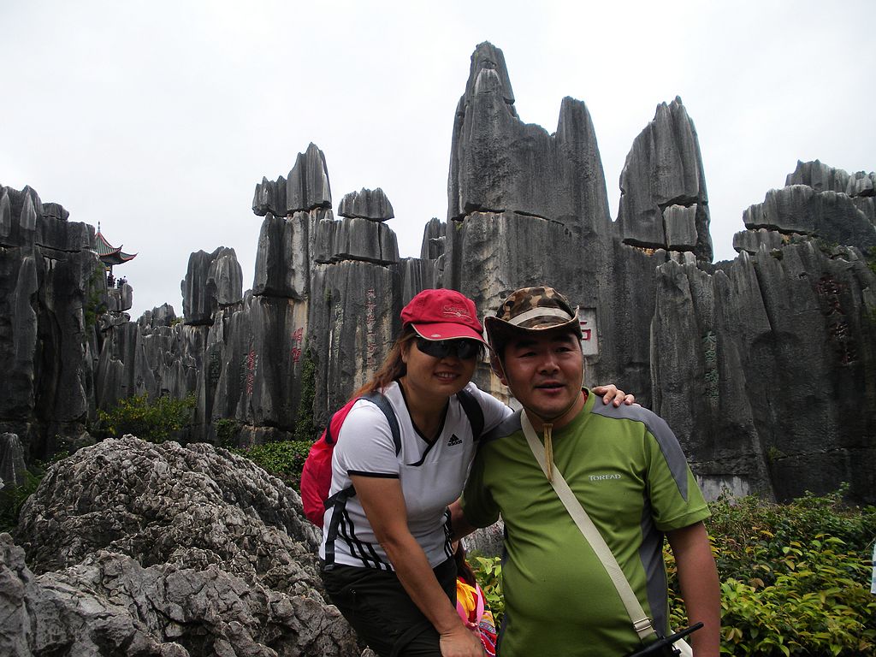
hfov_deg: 51.4
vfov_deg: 39.7
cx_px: 438
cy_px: 328
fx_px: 911
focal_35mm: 36
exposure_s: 1/282
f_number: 3.5
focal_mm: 6.3
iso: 64
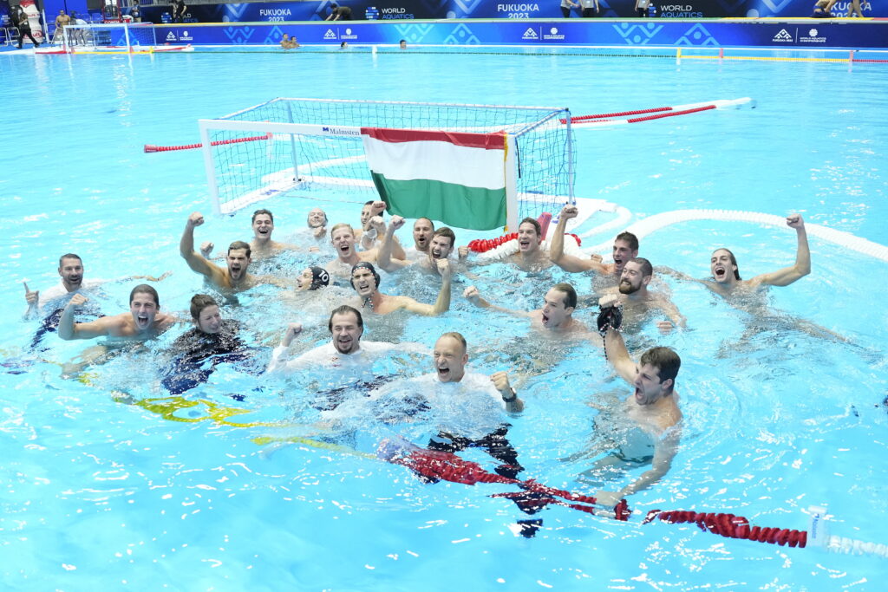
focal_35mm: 36
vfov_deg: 36.9
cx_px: 444
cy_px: 296
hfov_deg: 53.1
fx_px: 888
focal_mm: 24
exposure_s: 1/1000
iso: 3200
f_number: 2.8
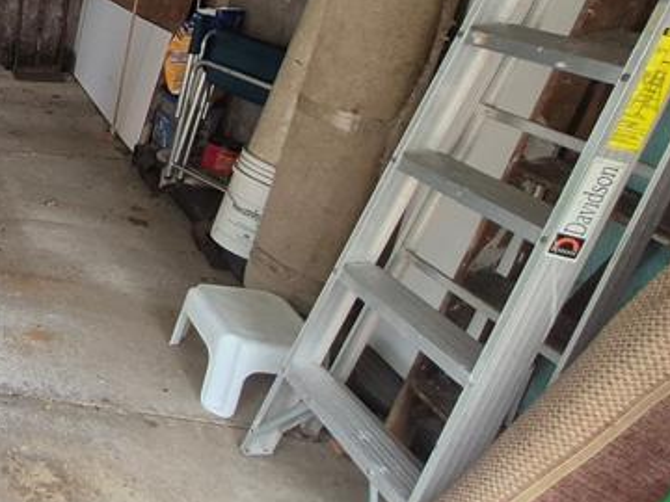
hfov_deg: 33.0
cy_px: 73
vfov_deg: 36.8
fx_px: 716
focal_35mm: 37
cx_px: -246
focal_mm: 1.74
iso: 64
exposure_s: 1/60
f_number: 2.2
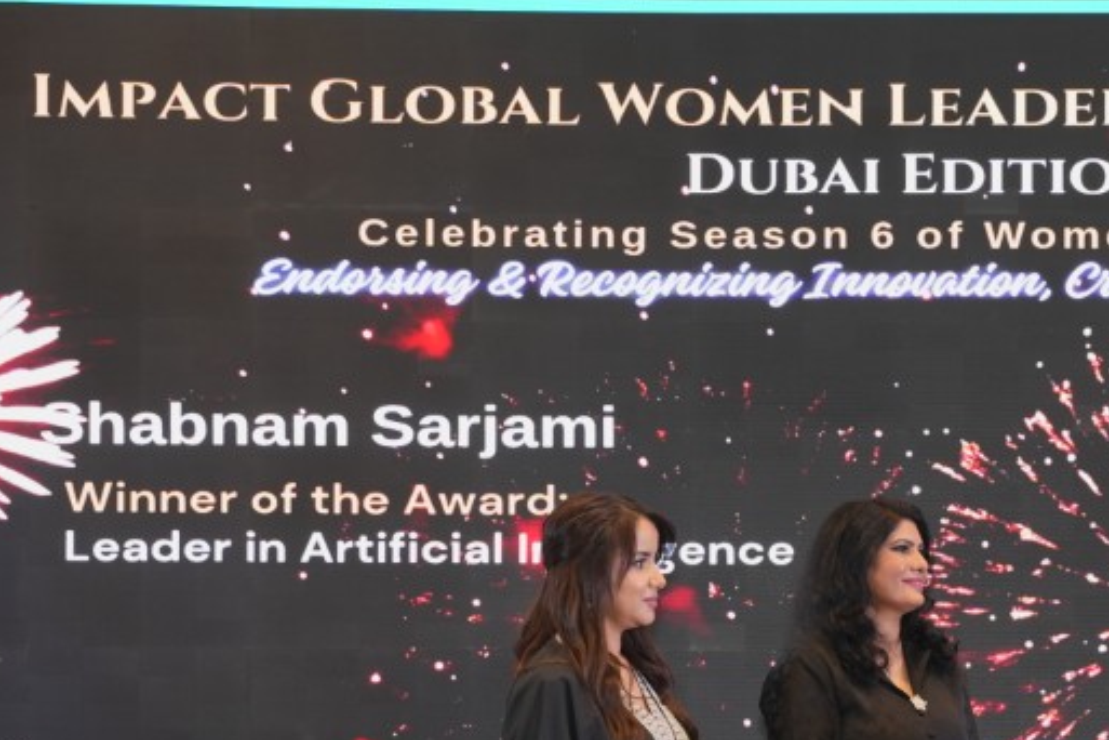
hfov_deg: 19.8
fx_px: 3139
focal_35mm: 102
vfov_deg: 13.2
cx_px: 914
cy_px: 788
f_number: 4
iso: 800
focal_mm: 45.4
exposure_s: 1/100
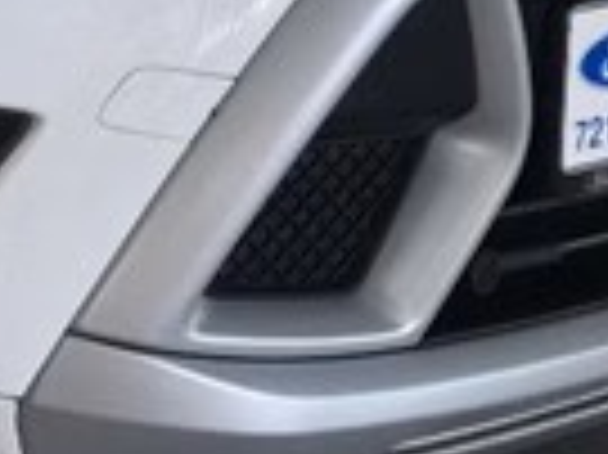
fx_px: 2913
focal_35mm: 166
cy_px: -166
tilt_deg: -10.9
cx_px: -468
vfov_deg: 8.8
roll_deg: -0.9
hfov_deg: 11.1
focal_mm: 3.99
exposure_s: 1/100
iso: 40
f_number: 1.8
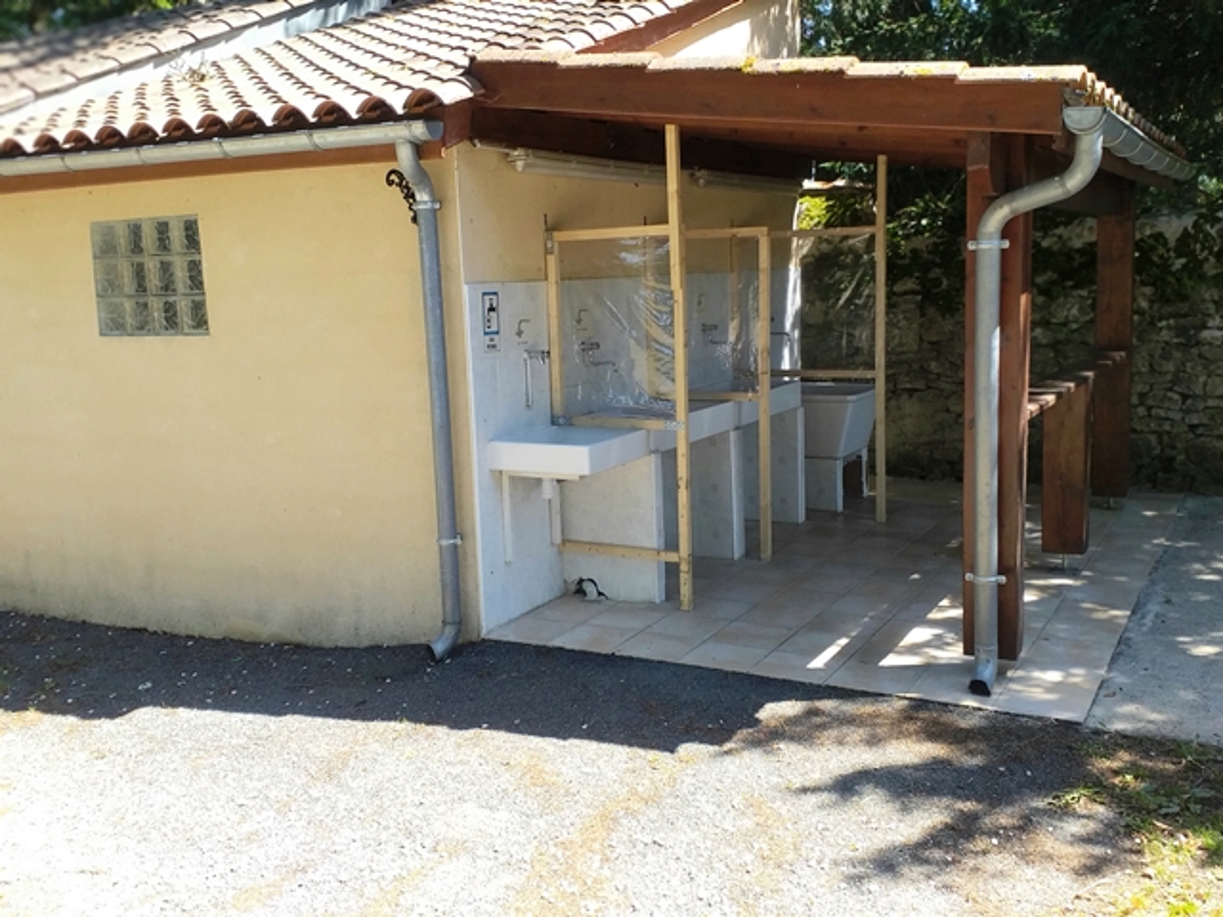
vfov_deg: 53.1
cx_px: 612
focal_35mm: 26
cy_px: 458
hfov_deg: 67.3
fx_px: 919
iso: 40
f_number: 1.9
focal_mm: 3.6
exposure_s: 1/321
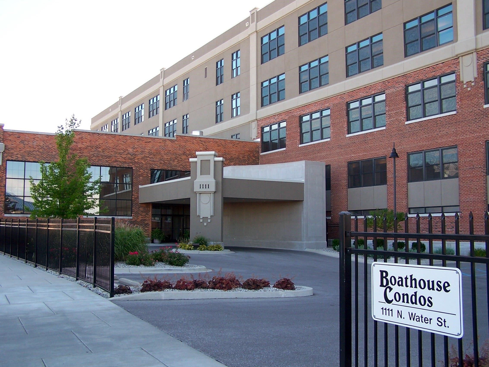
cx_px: 244
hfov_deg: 49.0
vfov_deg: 37.7
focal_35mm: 38
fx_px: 537
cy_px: 184
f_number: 2.8
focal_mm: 6.3
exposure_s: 1/180
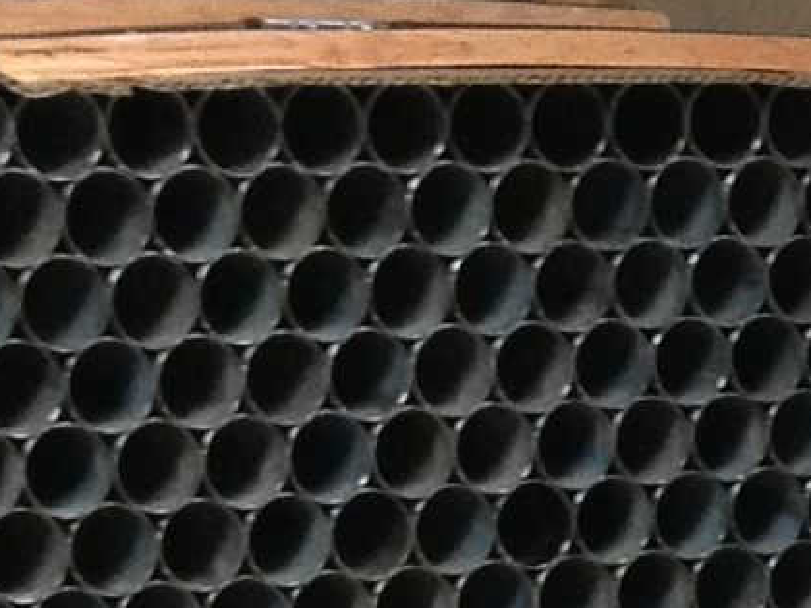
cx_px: 1937
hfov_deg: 6.9
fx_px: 6373
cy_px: 1507
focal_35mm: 272
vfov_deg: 5.3
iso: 200
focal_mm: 4.28
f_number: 2.4
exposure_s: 1/20
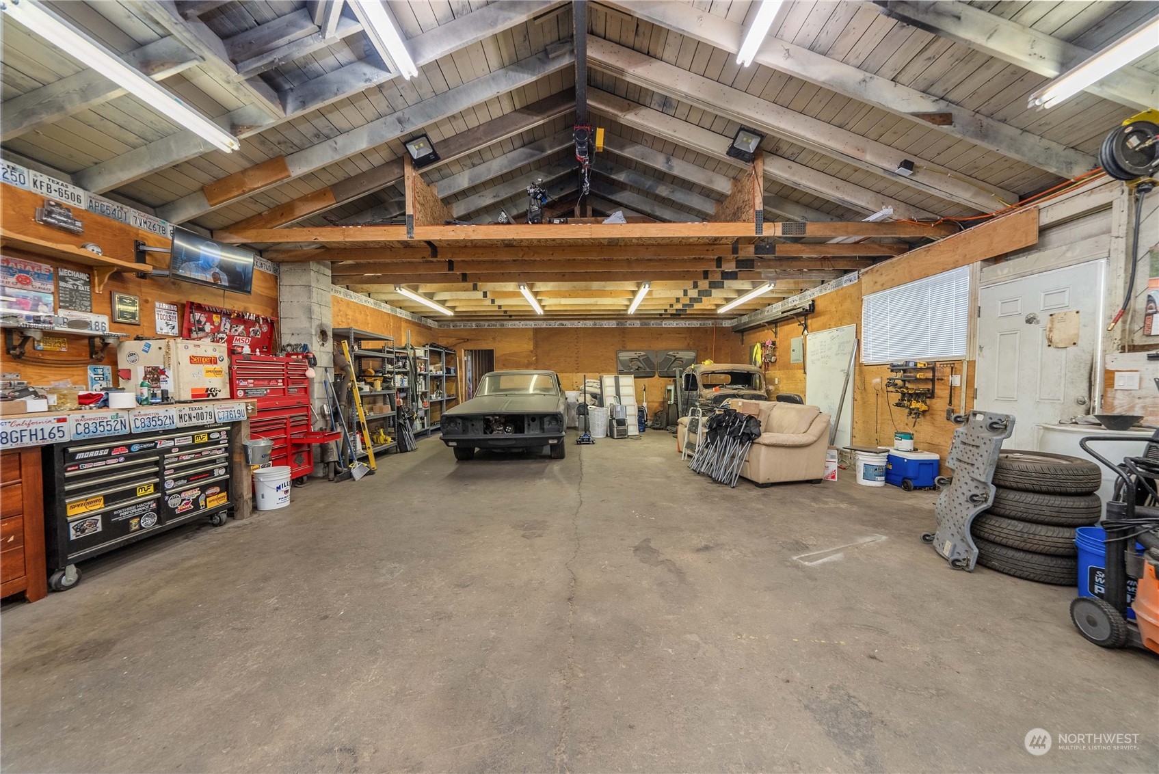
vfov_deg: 90.1
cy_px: 387
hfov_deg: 112.6
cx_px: 580
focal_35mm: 12
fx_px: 387
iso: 1000
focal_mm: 12
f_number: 7.1
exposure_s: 1/10
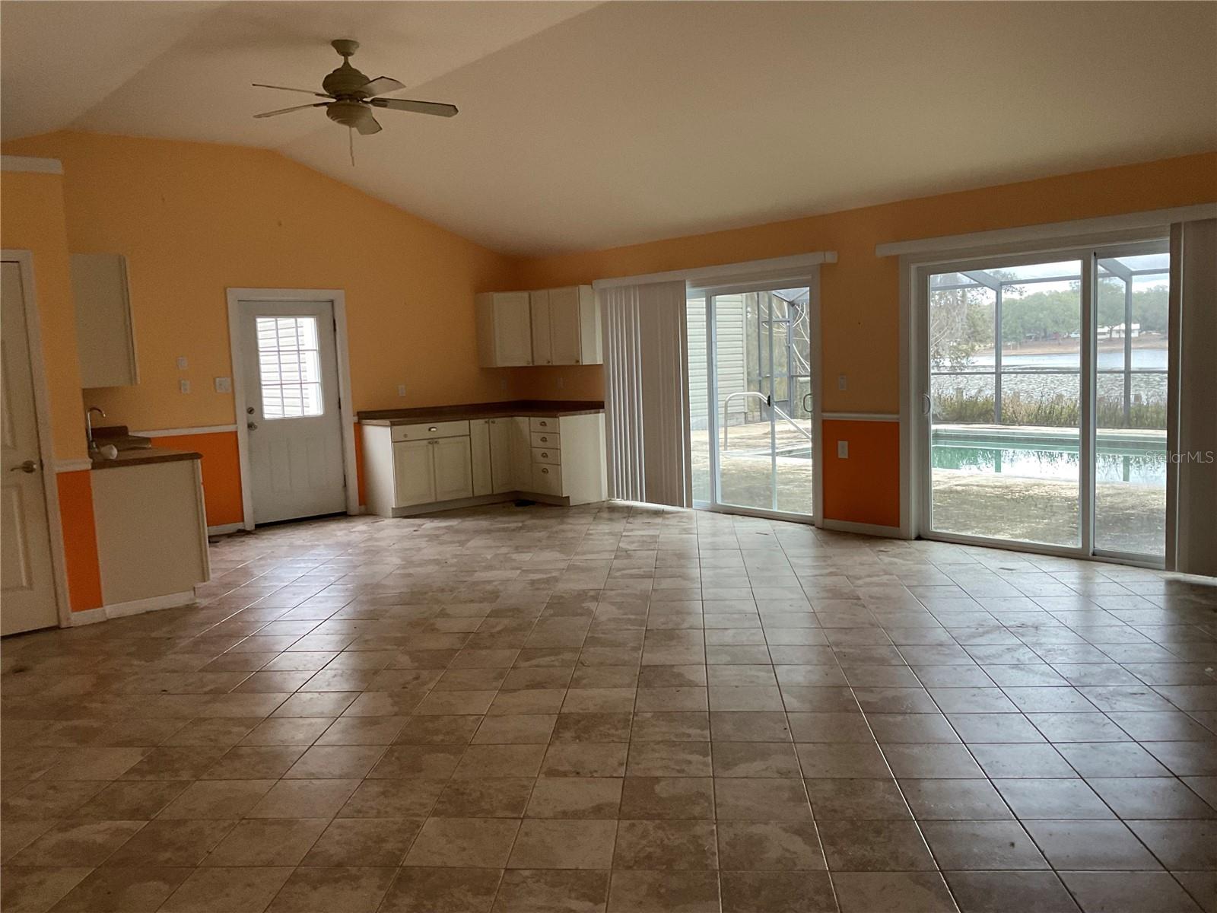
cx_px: 608
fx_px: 1020
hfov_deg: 61.7
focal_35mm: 29
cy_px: 456
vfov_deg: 48.2
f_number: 1.8
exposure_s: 1/60
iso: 160
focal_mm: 3
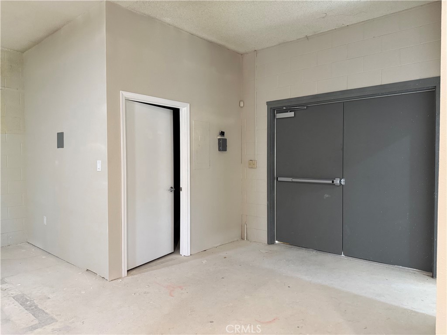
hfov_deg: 71.6
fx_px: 310
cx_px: 224
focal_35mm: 24
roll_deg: -0.2
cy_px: 168
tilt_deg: -0.7
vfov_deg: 56.8
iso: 400
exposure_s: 1/60
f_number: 1.78
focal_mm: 6.76
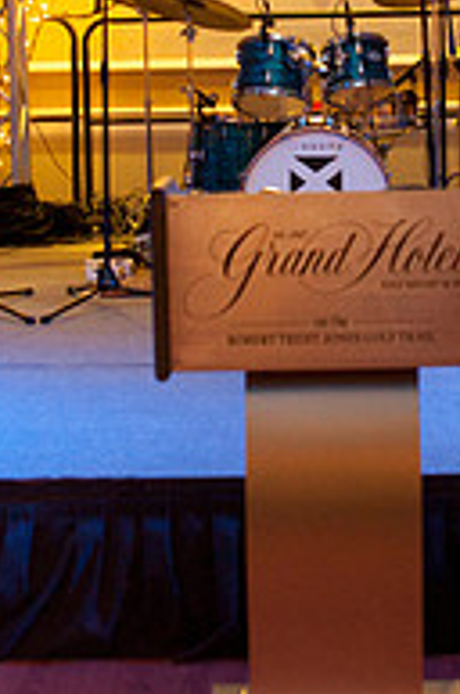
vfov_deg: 23.7
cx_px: 347
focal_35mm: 84
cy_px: 108
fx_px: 1616
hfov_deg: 16.1
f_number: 3.5
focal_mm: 24
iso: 1000
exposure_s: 1/30
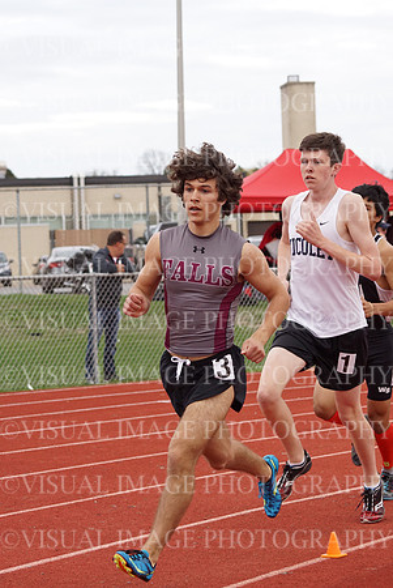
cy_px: 294
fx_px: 1715
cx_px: 196
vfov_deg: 19.4
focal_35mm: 105
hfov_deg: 13.1
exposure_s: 1/800
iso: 1250
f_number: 5
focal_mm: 70
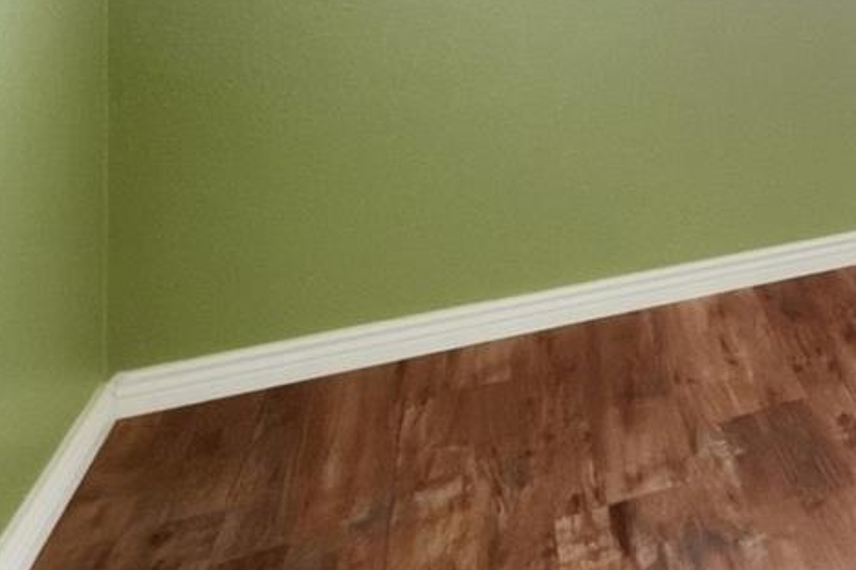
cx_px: 1384
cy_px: -178
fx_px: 1141
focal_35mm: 48
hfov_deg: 25.7
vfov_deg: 24.4
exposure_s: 1/50
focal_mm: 14
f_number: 11
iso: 500
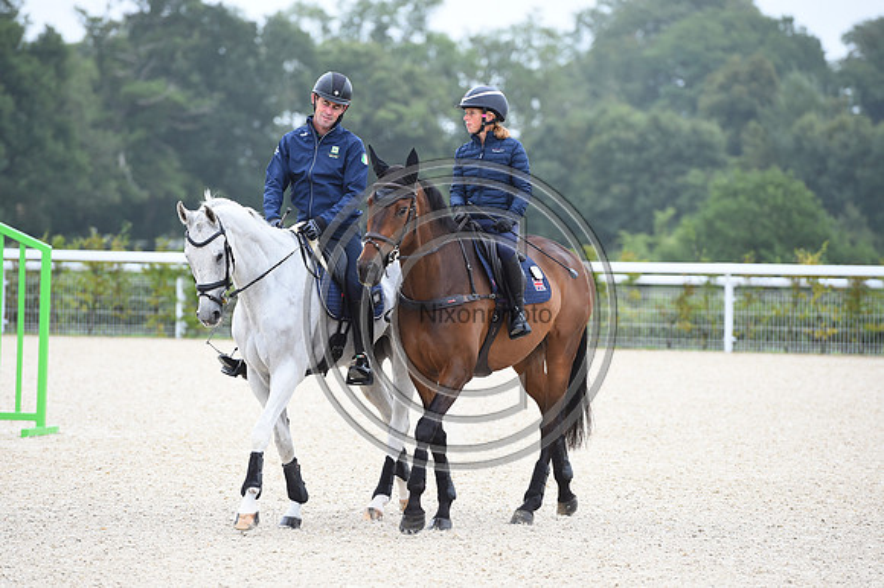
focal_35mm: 200
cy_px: 294
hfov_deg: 10.3
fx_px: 4908
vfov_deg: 6.9
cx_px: 442
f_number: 5
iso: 900
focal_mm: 200
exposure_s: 1/800
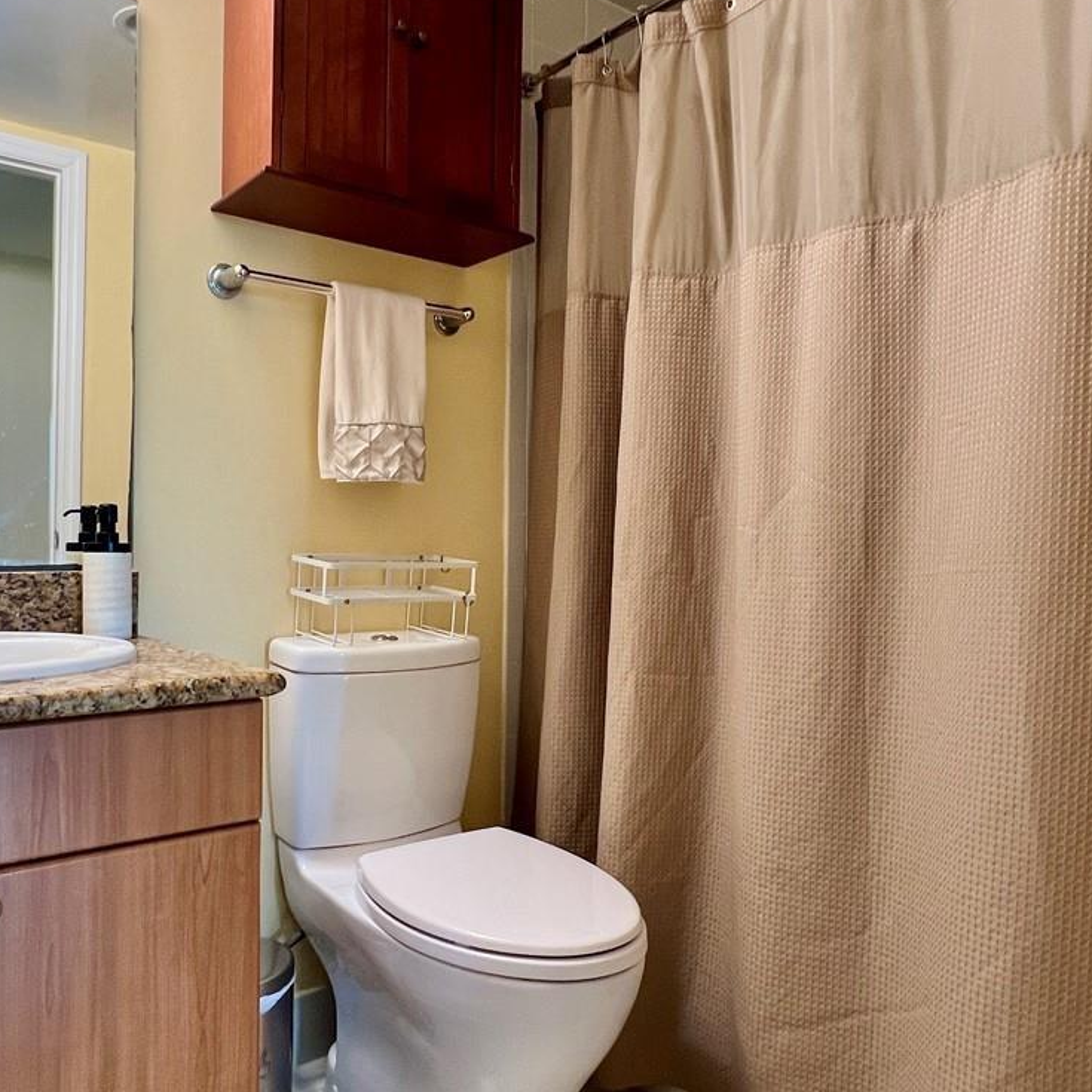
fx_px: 892
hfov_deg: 62.7
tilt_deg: -0.8
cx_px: 469
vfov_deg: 62.9
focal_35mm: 25
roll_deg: -0.9
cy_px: 536
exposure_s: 1/60
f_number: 1.8
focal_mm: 1.57
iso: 160
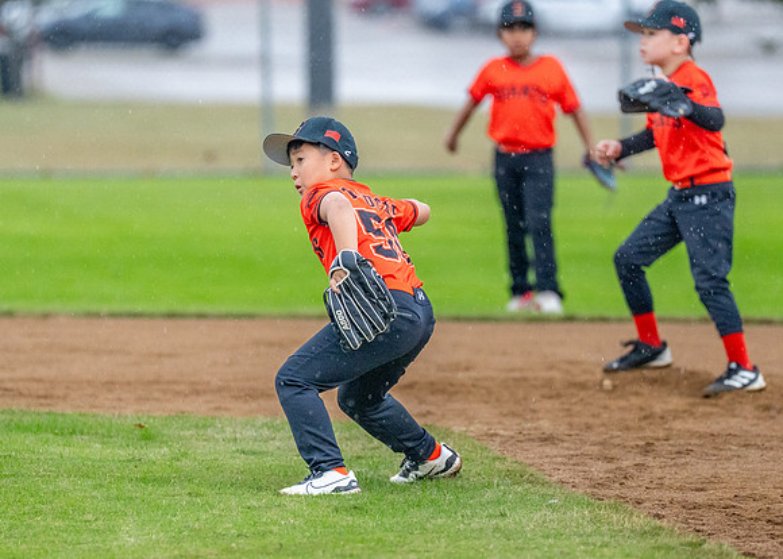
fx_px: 8542
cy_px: 339
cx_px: 426
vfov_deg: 3.7
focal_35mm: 384
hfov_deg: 5.2
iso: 2000
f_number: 2.8
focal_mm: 200
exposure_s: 1/1000
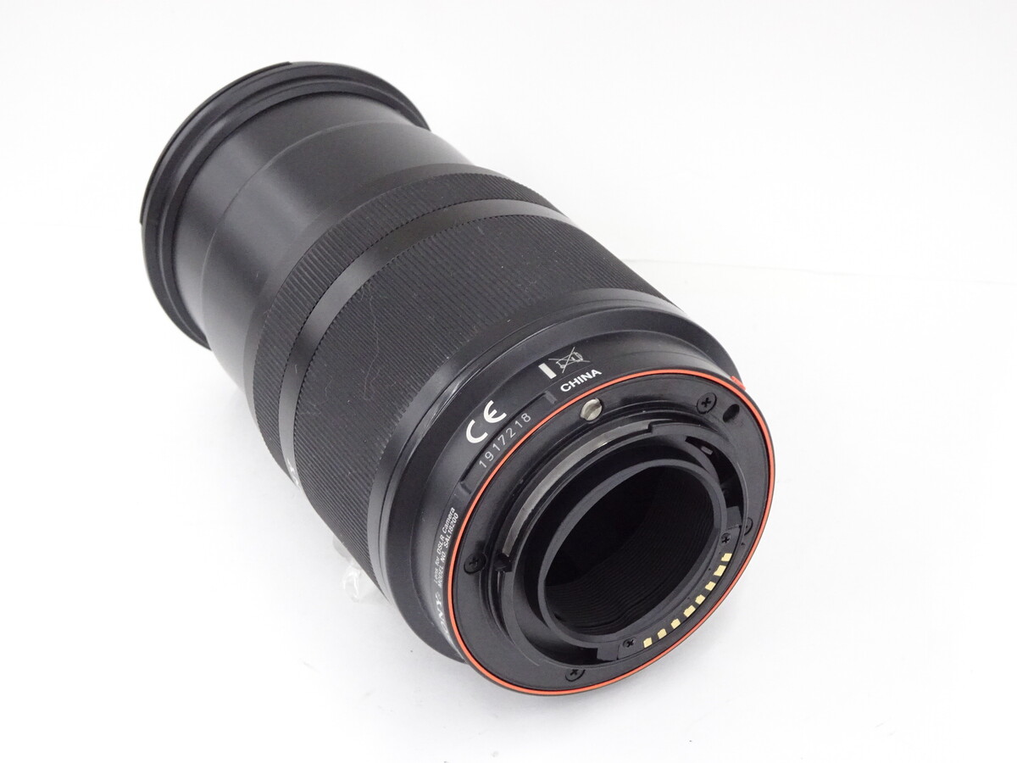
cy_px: 382
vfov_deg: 21.6
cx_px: 508
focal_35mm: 68
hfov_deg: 28.6
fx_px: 1998
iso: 800
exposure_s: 1/80
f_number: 4.5
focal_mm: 11.66
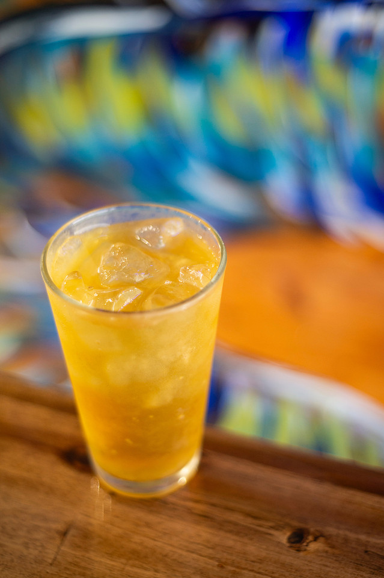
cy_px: 289
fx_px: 801
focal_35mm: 50
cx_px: 192
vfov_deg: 39.6
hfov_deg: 27.0
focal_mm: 50
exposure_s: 1/60
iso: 800
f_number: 1.8
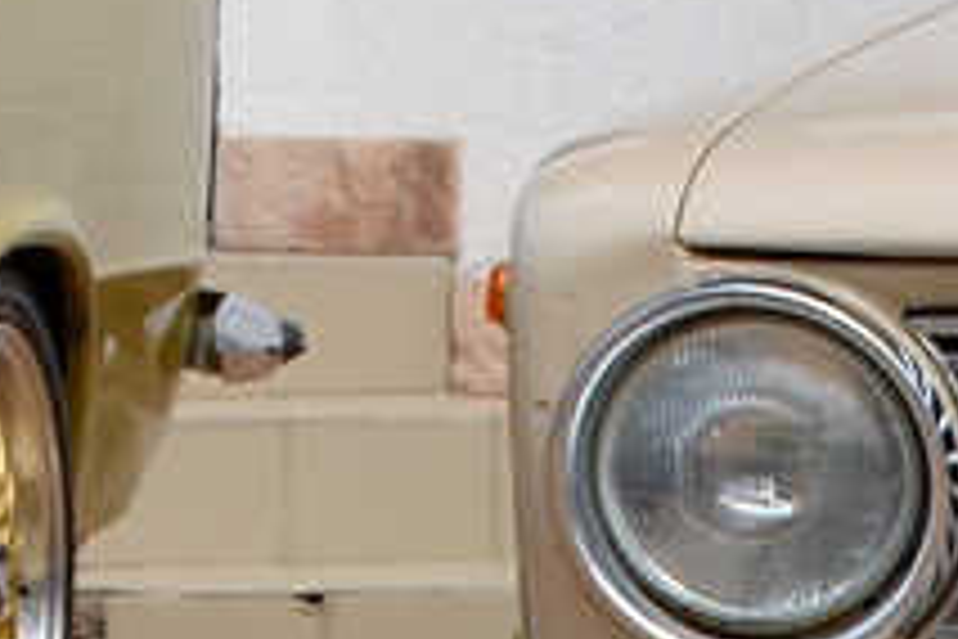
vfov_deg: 3.1
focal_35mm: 440
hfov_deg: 4.5
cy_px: -214
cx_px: -1655
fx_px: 11708
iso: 125
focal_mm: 52
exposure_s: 1/250
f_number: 8
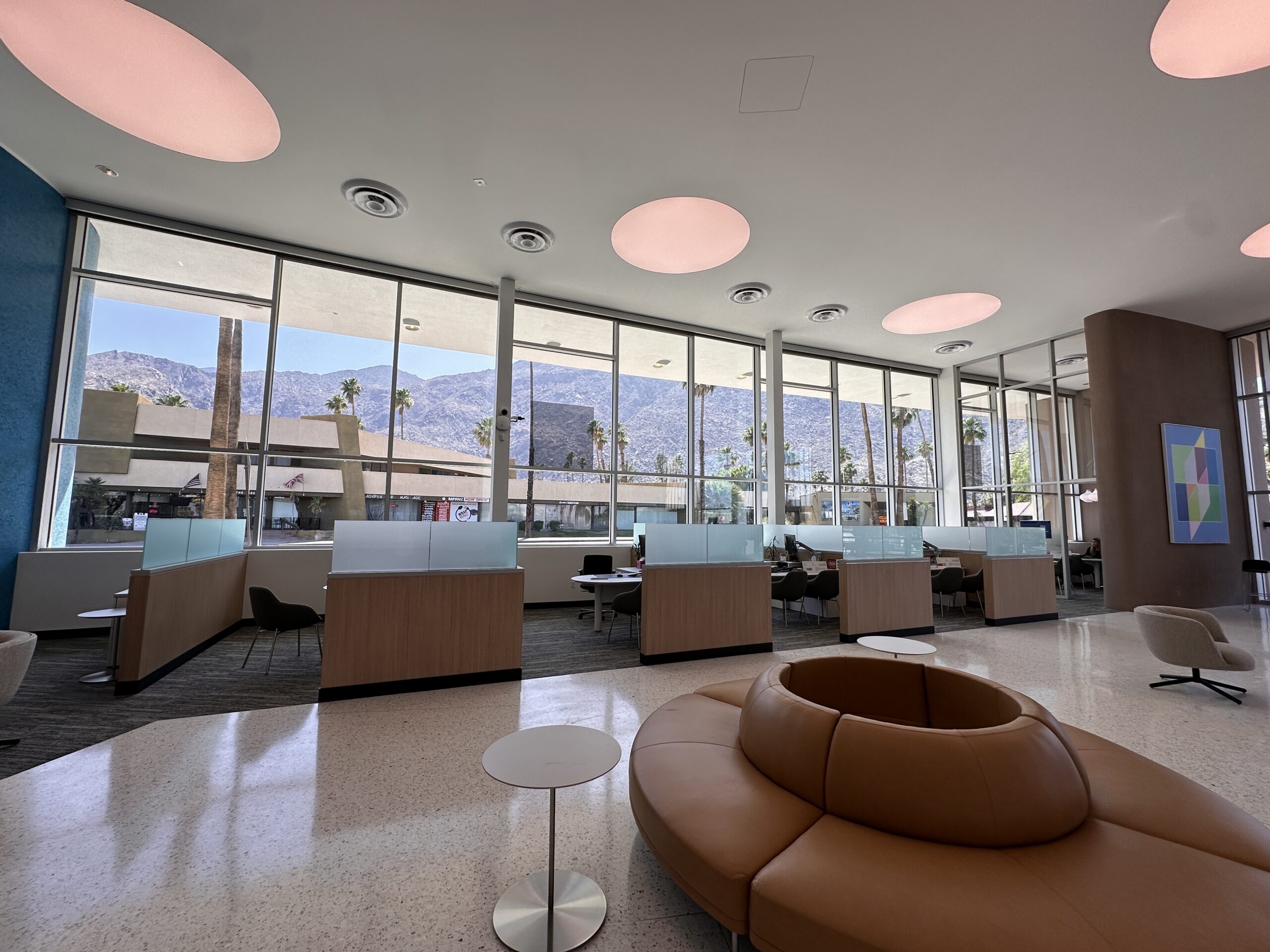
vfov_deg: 85.7
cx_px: 635
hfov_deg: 102.1
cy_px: 476
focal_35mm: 14
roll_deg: -0.7
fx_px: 514
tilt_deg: +5.6
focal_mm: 2.22
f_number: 2.2
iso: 40
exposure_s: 1/615
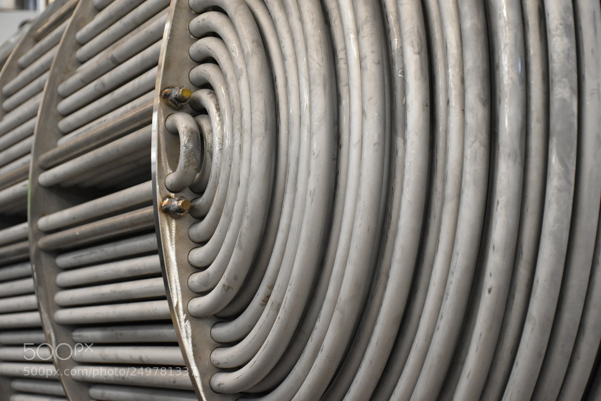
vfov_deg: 16.3
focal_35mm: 84
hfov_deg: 24.2
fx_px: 1402
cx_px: 300
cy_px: 200
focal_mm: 56
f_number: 5
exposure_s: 1/200
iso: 3200
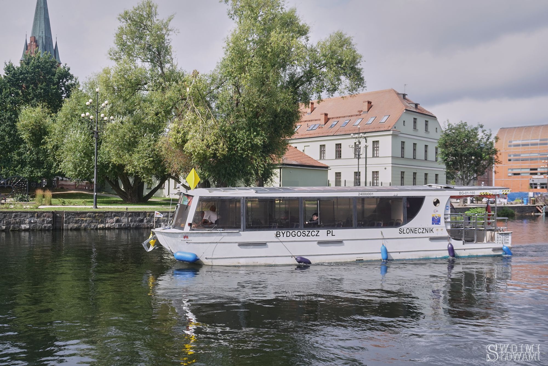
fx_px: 525
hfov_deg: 55.1
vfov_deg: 38.4
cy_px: 183
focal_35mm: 34
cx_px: 274
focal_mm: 23
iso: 500
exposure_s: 1/800
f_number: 5.6
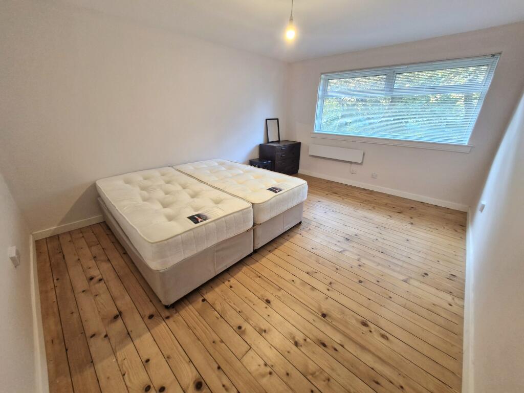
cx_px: 262
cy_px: 196
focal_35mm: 13
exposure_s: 1/50
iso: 125
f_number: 2.2
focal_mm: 1.74
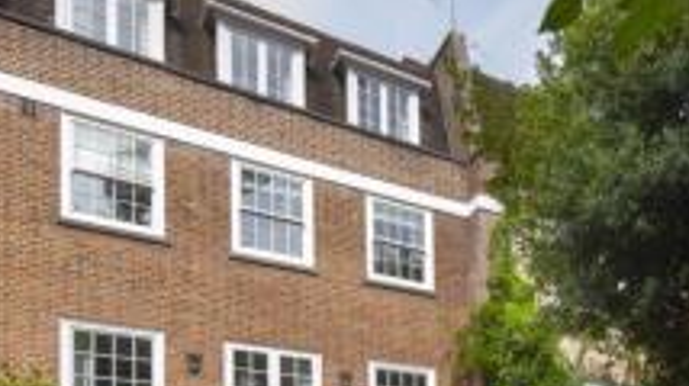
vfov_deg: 39.3
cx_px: 531
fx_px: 511
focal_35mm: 28
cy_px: 323
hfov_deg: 63.3
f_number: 8
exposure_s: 1/250
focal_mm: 12
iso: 400
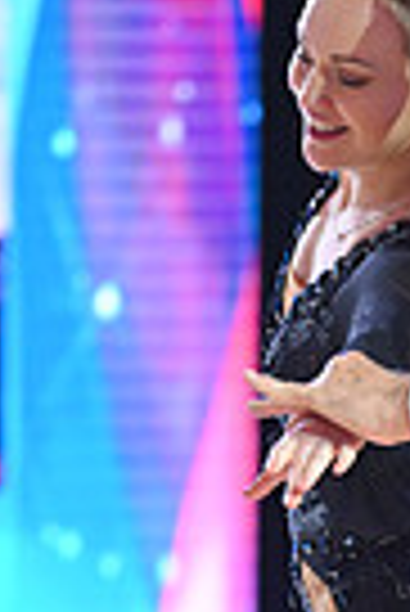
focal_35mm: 682
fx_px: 11620
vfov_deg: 3.0
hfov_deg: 2.0
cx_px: 570
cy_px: 788
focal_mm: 160
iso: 2000
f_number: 4
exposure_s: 1/250
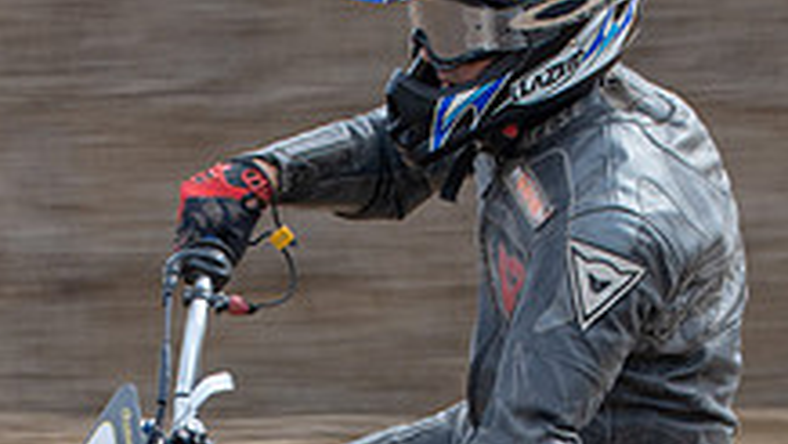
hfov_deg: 5.7
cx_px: 289
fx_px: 7904
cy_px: 587
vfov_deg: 3.2
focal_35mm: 378
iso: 320
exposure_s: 1/160
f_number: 13
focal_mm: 78
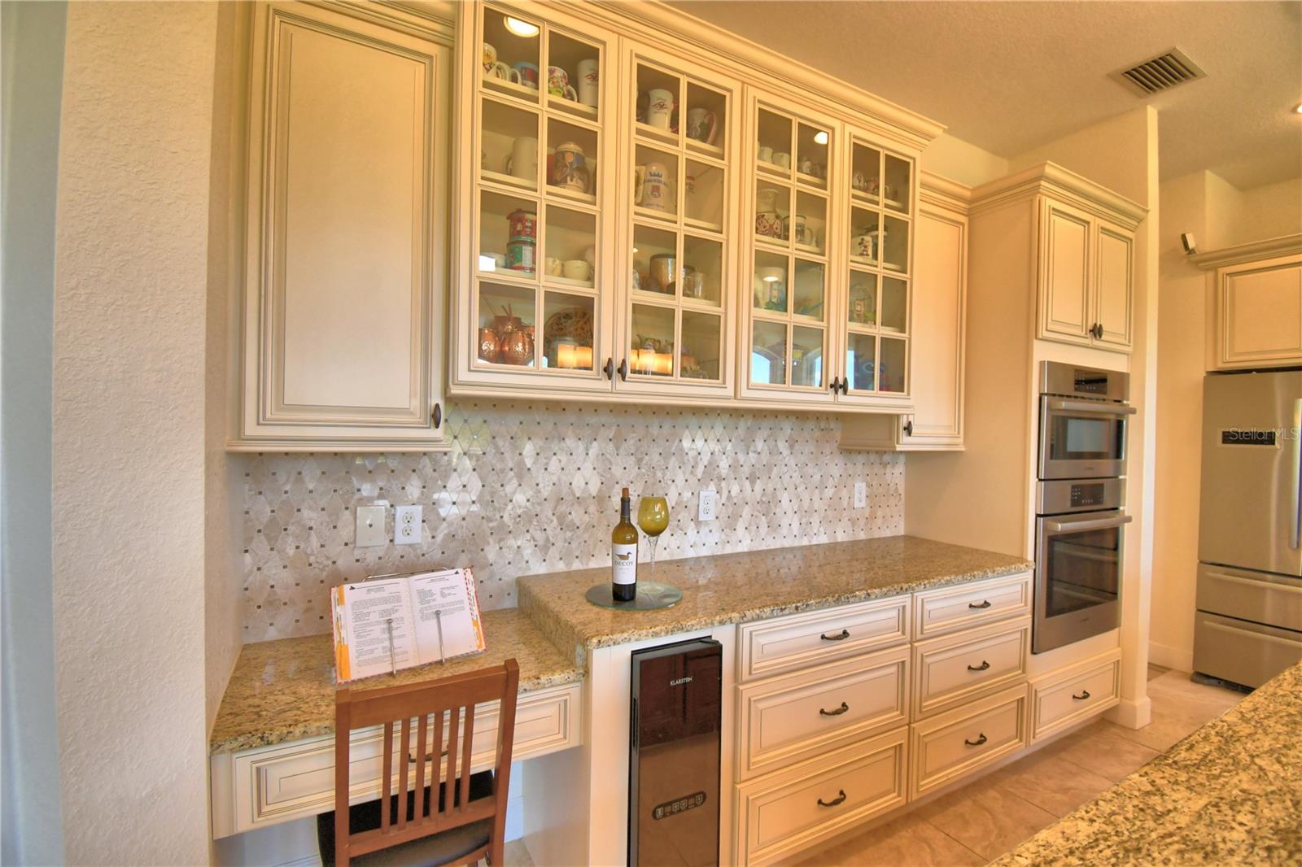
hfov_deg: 100.4
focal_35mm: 15
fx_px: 542
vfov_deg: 77.3
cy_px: 434
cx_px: 651
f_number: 4.5
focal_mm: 10
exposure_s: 1/125
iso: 320
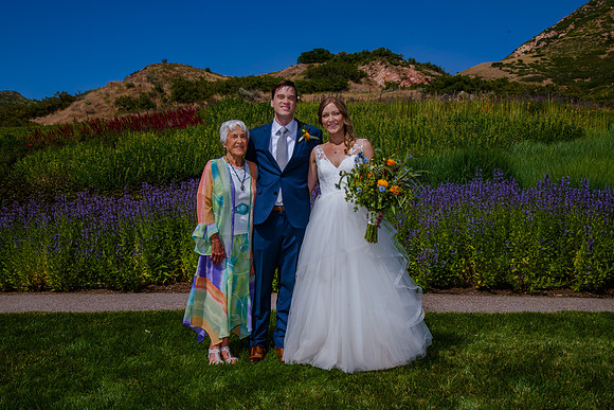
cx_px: 307
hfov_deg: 48.4
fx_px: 682
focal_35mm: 40
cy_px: 205
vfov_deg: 33.4
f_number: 16
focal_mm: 40
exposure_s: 1/200
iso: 200
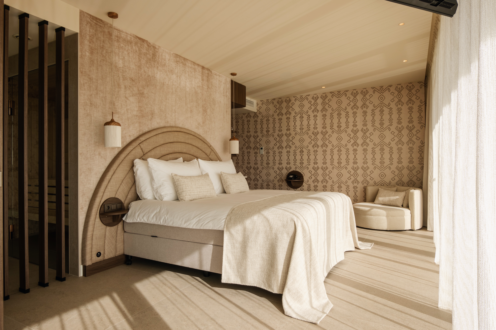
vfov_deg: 55.1
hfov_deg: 76.1
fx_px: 317
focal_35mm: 23
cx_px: 248
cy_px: 165
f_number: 14
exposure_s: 1/15
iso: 160
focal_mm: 15
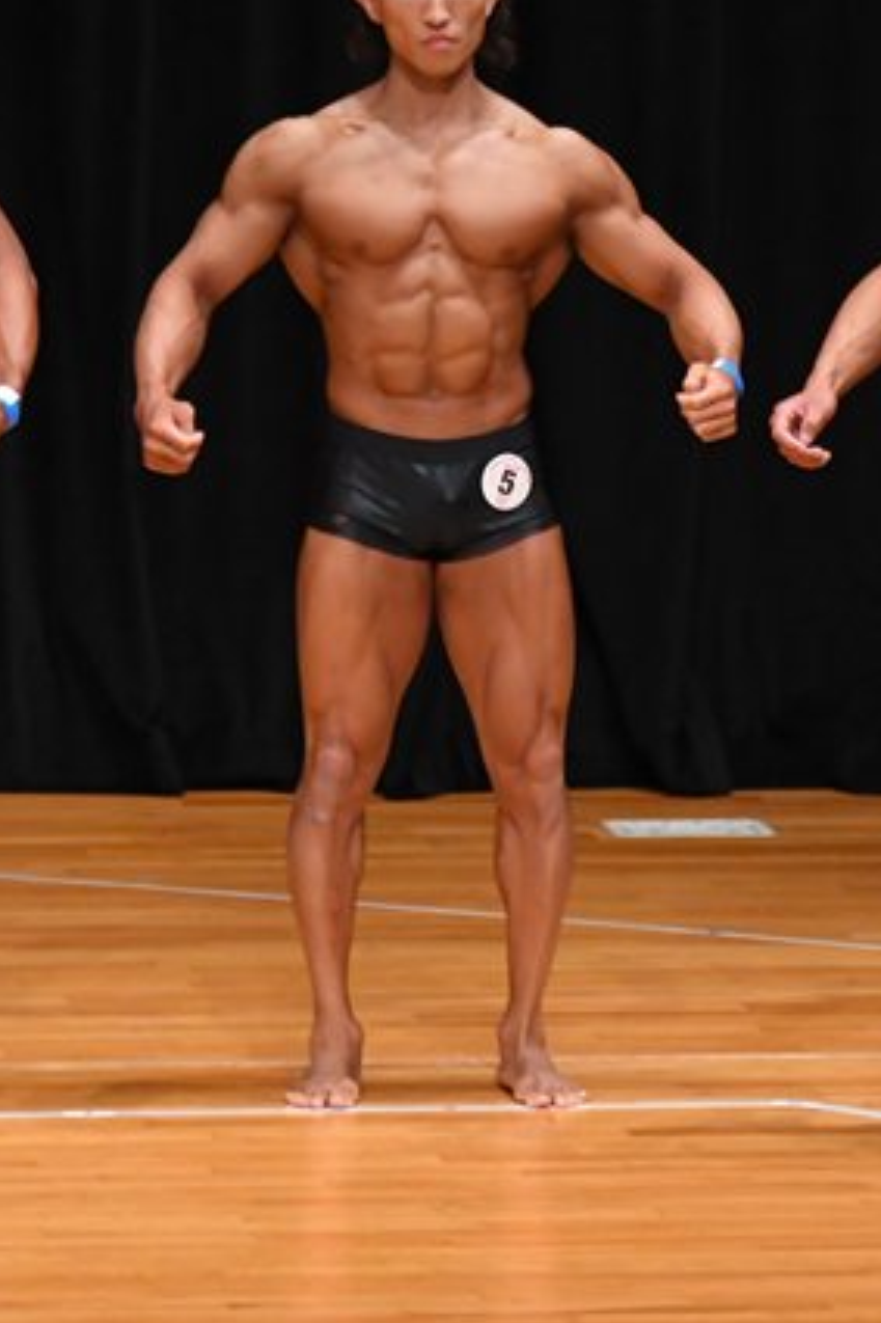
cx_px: 895
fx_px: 17082
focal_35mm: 465
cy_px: 545
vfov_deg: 4.4
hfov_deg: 3.0
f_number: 5.6
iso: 4000
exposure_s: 1/400
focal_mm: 170
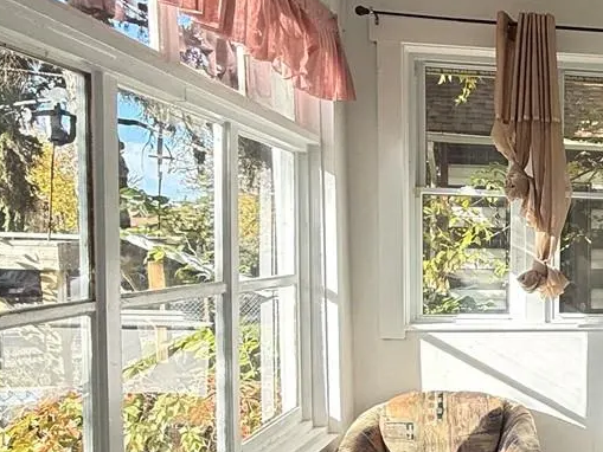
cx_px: 707
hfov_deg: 34.9
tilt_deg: -3.2
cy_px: 303
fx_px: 767
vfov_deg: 32.6
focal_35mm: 44
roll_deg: -1.2
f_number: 2.2
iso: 64
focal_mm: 2.22
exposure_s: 1/271
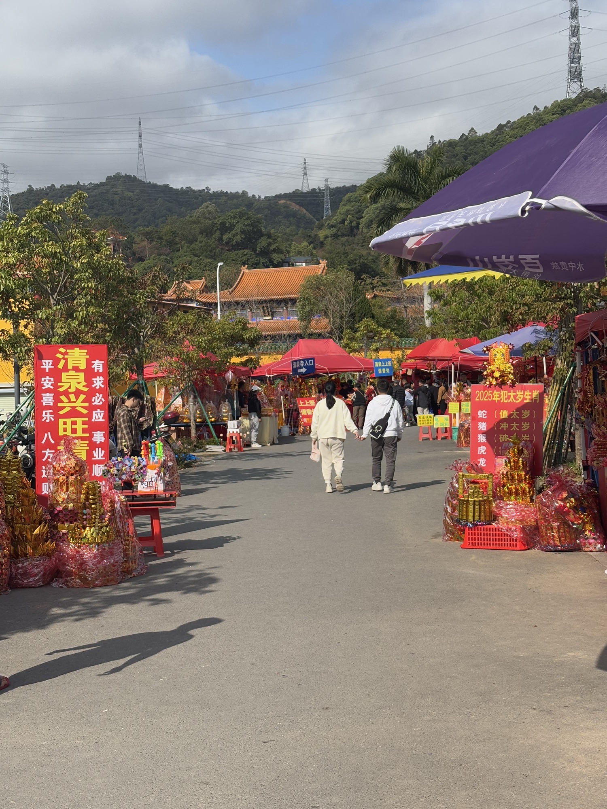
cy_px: 404
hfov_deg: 28.0
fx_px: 1216
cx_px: 304
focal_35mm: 52
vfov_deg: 36.8
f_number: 1.6
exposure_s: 1/3413
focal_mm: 5.96
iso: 32
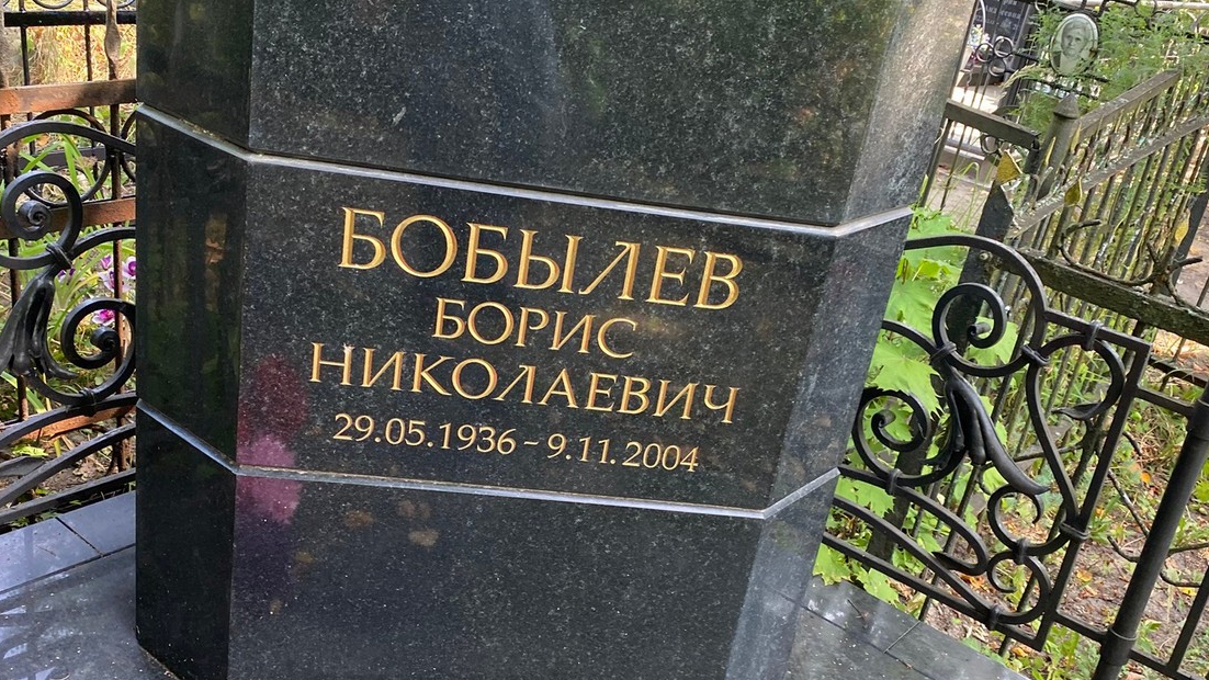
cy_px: 379
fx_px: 1186
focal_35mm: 37
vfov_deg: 32.0
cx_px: 617
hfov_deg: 54.0
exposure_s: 1/121
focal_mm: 4.25
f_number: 1.8
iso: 125
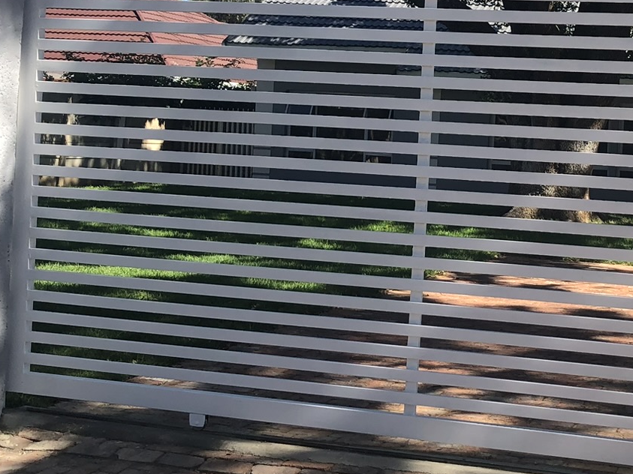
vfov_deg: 21.6
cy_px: 170
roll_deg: -3.0
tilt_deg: -1.7
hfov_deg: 27.8
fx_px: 1243
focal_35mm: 68
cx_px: 530
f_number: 1.8
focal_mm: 4
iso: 20
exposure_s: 1/800
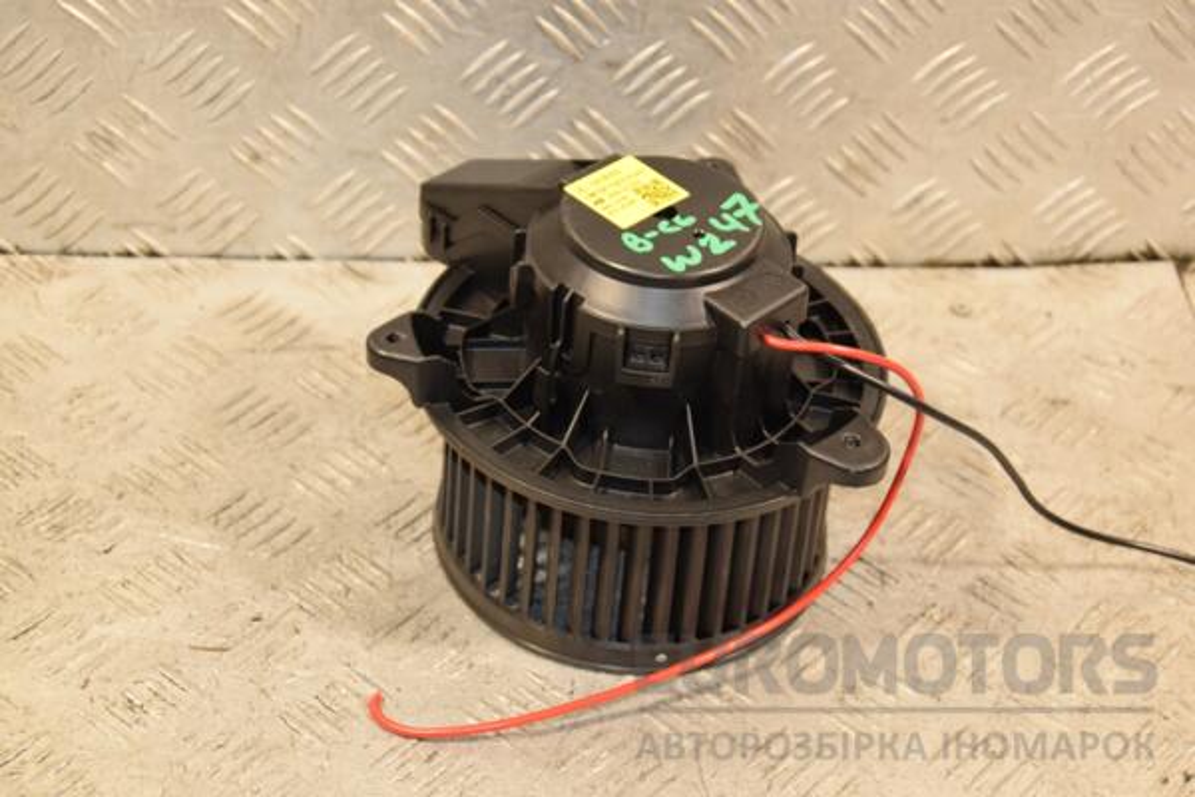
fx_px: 2489
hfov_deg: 27.0
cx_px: 598
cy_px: 398
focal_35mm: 75
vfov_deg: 18.2
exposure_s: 1/100
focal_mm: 50
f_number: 5
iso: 800
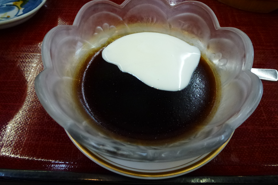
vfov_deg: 51.2
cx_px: 139
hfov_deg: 71.5
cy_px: 82
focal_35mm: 25
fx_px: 193
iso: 400
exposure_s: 1/60
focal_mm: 4.3
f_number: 3.3
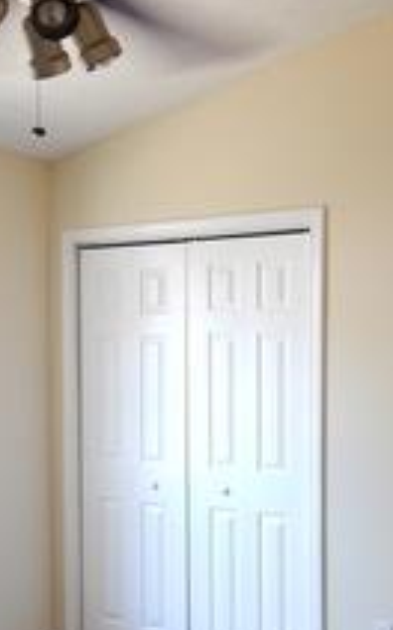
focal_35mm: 48
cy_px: 383
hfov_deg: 26.8
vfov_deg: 41.6
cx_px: 182
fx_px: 825
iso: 200
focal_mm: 4.3
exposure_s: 1/30
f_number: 2.8
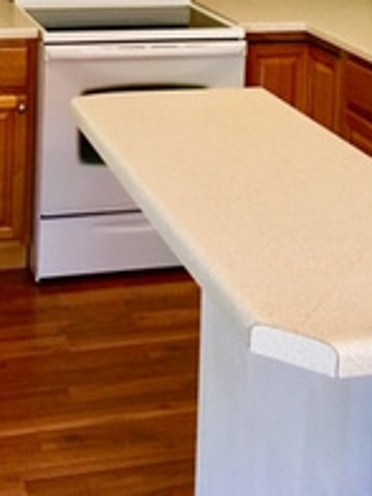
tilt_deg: -4.8
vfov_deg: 24.8
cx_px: 121
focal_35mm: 71
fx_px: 1017
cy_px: -99
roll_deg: -1.8
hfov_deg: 20.6
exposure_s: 1/30
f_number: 2.2
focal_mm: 4.15
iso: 125
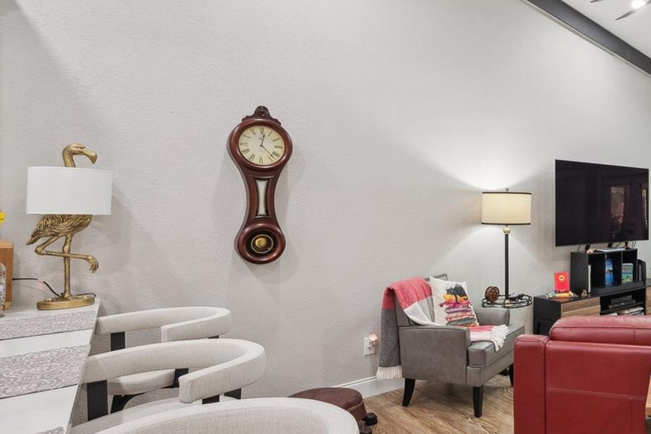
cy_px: 232
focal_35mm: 25
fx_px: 452
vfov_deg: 51.2
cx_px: 579
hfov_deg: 61.1
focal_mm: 14
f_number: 7.1
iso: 1250
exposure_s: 1/50
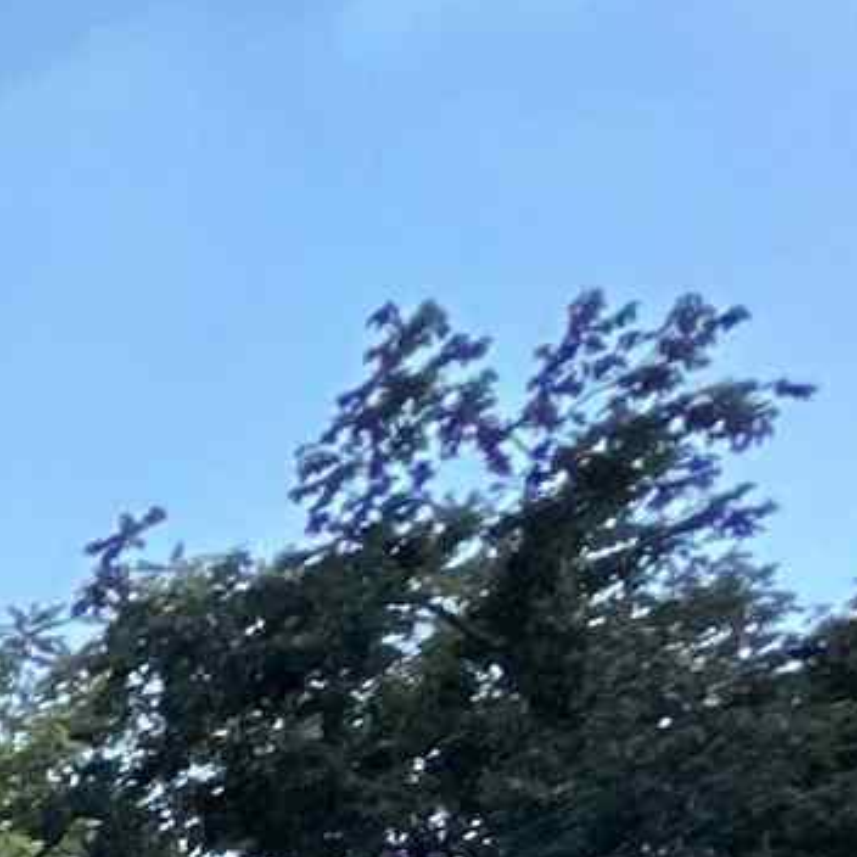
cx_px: -2851
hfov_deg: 7.5
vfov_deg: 12.4
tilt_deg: -0.6
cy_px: 2096
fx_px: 3025
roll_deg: -1.4
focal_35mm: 108
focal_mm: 2.22
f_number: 2.2
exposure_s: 1/460
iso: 40
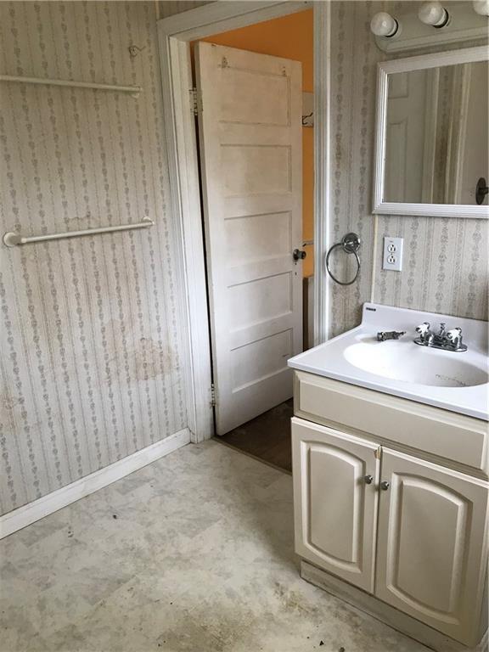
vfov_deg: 63.4
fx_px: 527
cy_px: 326
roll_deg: +0.1
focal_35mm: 28
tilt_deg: -14.8
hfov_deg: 49.7
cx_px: 244
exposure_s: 1/30
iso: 32
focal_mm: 3.99
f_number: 1.8
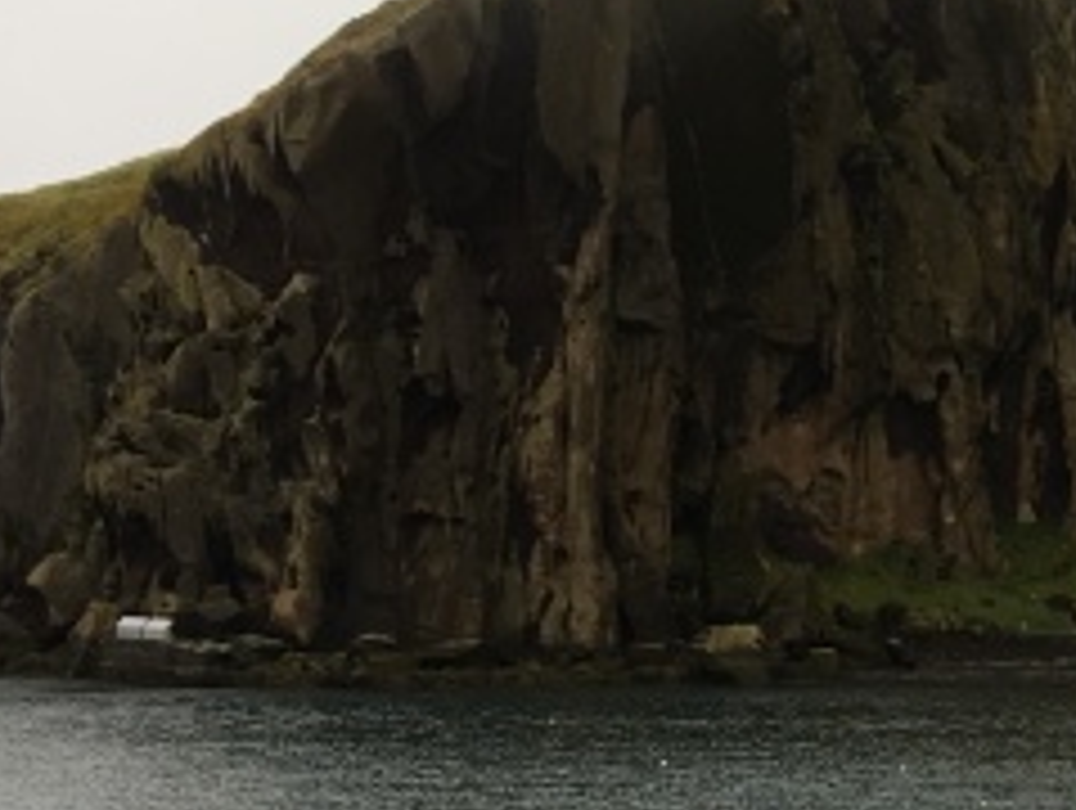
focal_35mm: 124
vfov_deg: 11.9
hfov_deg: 14.8
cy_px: 657
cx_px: 1571
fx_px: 3860
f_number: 2.2
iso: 25
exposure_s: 1/120
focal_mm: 4.15
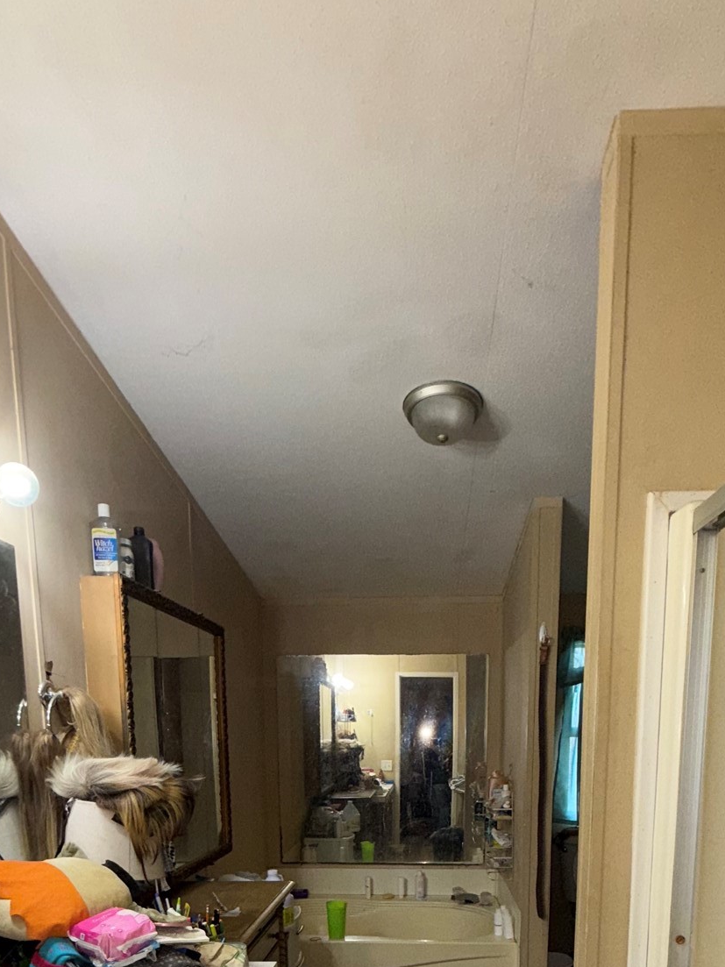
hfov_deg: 53.0
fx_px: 726
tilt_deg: -8.5
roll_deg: +0.3
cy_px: 851
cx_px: 388
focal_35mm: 26
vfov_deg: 58.6
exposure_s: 1/81
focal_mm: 2.22
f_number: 2.2
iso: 80
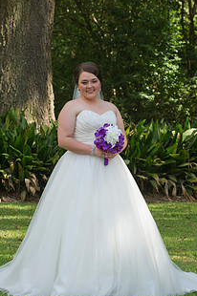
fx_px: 1555
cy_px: 197
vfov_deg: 10.9
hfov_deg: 7.3
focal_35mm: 189
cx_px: 97
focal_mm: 130
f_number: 6.3
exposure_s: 1/125
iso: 320
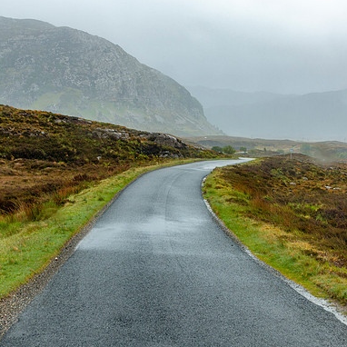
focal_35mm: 62
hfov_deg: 27.6
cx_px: 129
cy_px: 175
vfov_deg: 27.7
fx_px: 703
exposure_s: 1/100
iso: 125
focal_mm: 17.7
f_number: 8
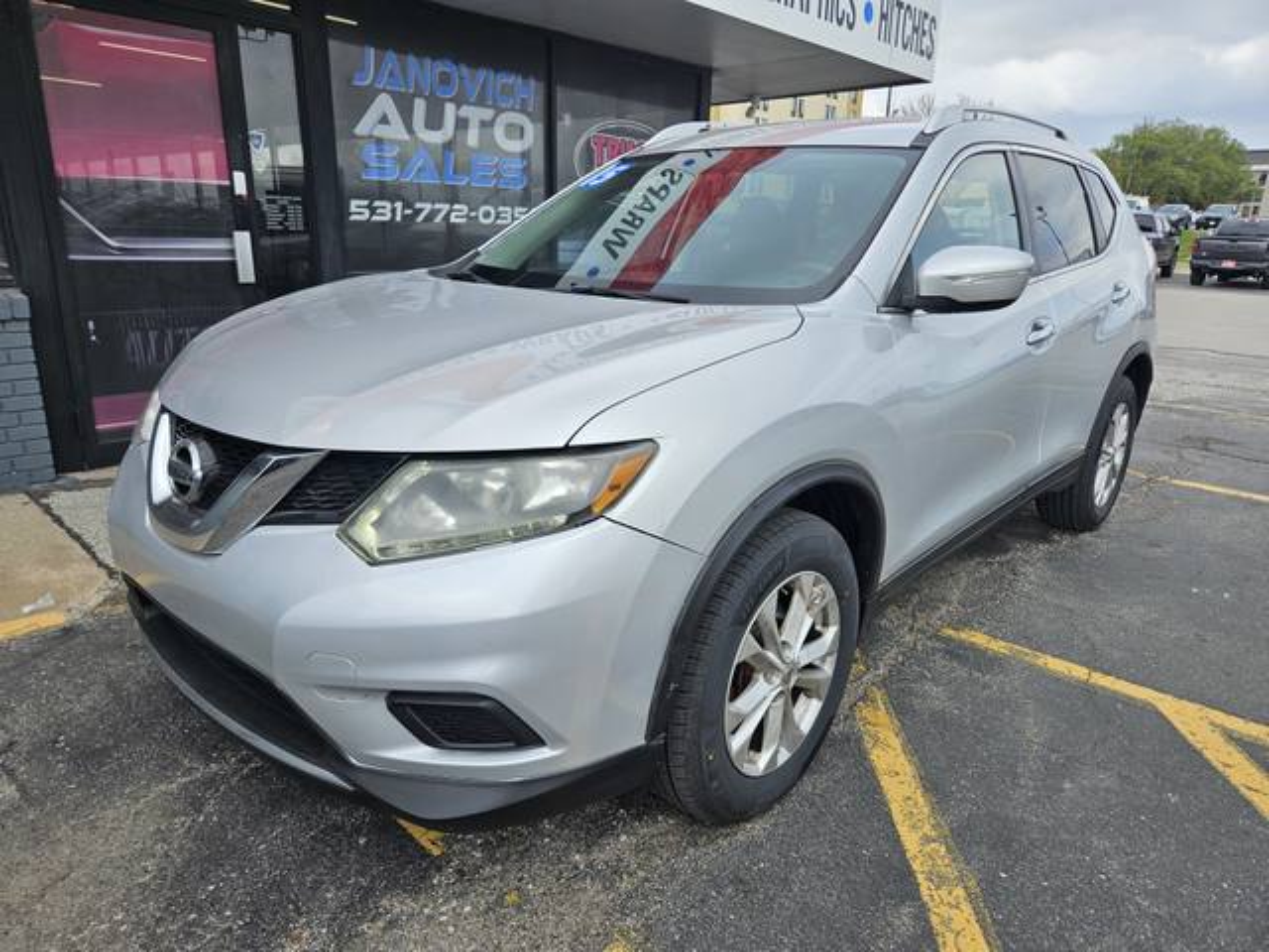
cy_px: 476
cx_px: 634
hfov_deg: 73.9
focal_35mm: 23
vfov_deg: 58.9
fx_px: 843
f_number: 1.8
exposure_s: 1/1033
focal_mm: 5.4
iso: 25
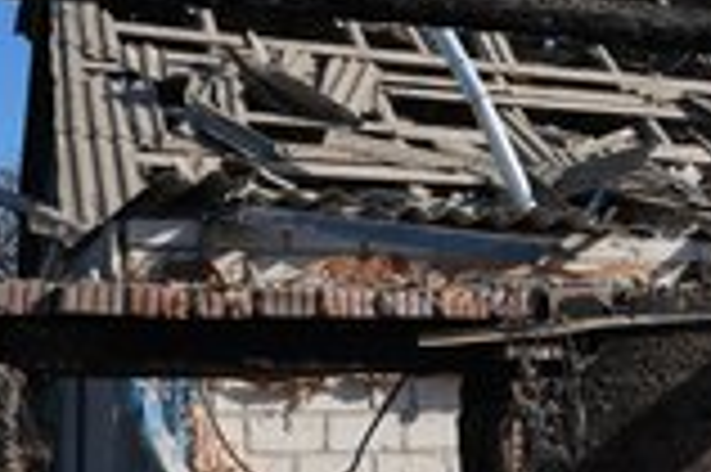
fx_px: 1401
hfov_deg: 26.6
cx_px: 742
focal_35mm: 71
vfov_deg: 19.1
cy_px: 214
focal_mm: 28
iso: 100
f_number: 4
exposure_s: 1/160
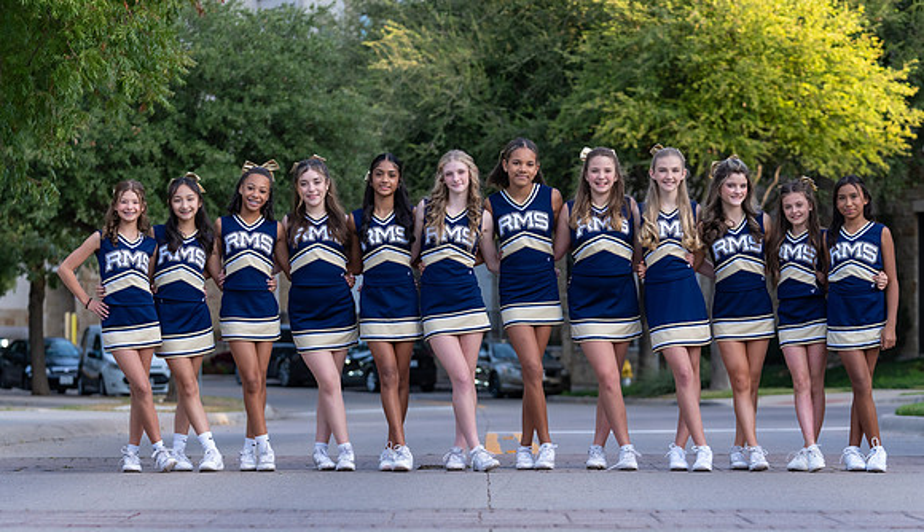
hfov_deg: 16.0
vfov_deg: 9.3
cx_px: 485
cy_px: 315
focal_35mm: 133
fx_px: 3284
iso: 500
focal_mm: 106
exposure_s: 1/500
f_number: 4
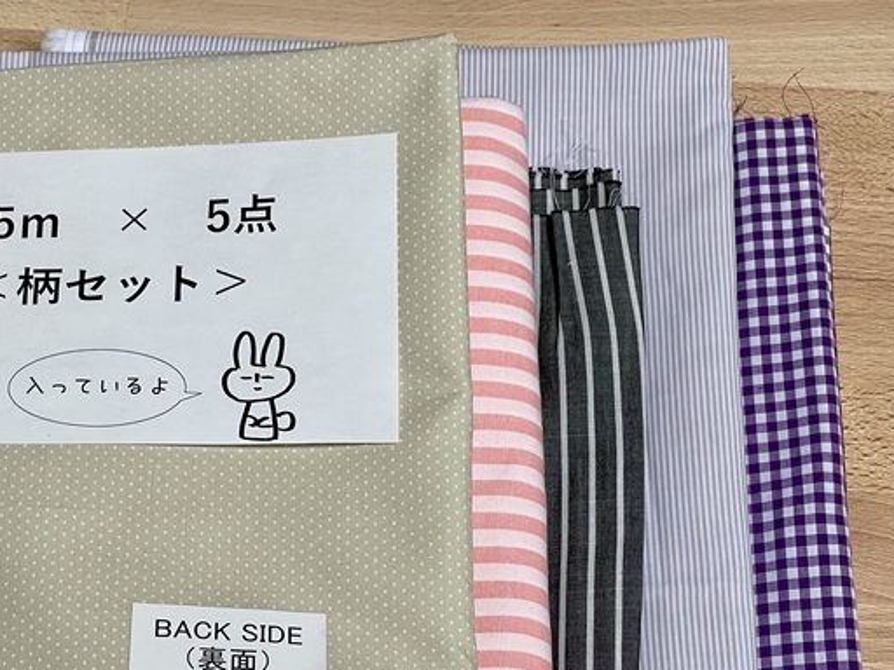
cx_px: 204
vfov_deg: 14.7
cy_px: 520
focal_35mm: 100
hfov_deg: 19.5
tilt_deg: -63.8
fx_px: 2583
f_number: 2.2
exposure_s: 1/99
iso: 125
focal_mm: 7.5
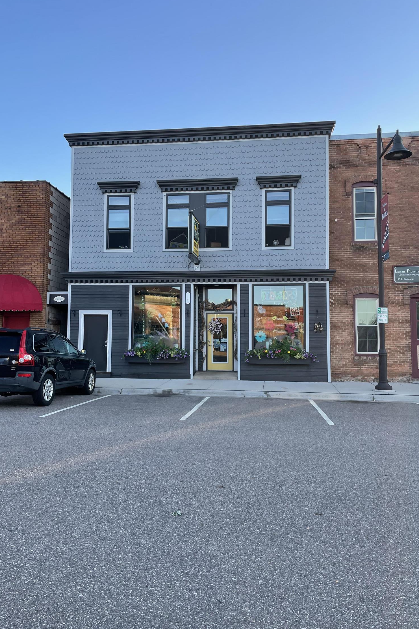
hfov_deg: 46.4
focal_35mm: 28
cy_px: 309
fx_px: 489
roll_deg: -0.5
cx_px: 210
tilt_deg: +4.8
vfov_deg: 65.5
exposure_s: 1/388
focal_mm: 4.2
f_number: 1.6
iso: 32
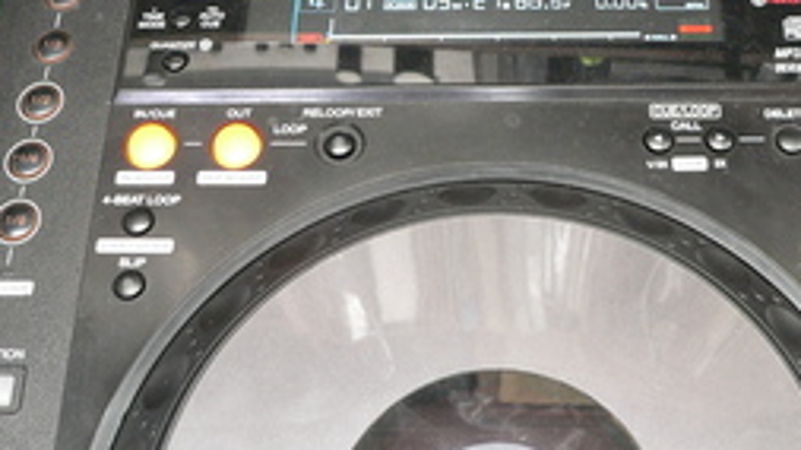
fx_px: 1252
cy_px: 78
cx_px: 532
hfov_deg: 35.1
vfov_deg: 20.1
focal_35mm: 59
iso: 200
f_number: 2.8
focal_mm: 6
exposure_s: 1/8
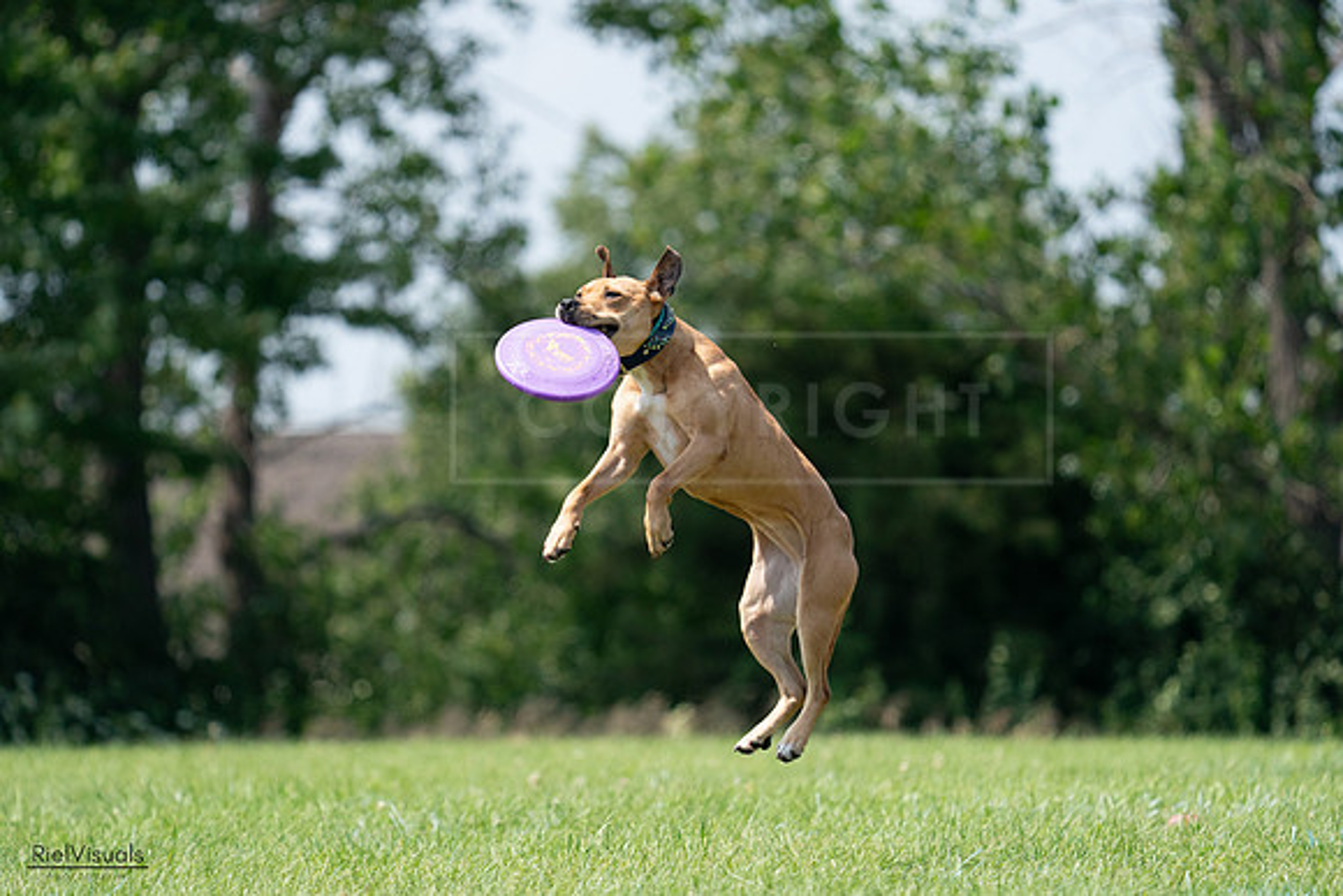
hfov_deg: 6.0
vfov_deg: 4.0
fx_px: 12724
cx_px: 672
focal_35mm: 341
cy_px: 448
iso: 1600
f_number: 6.3
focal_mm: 341
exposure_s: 1/4000
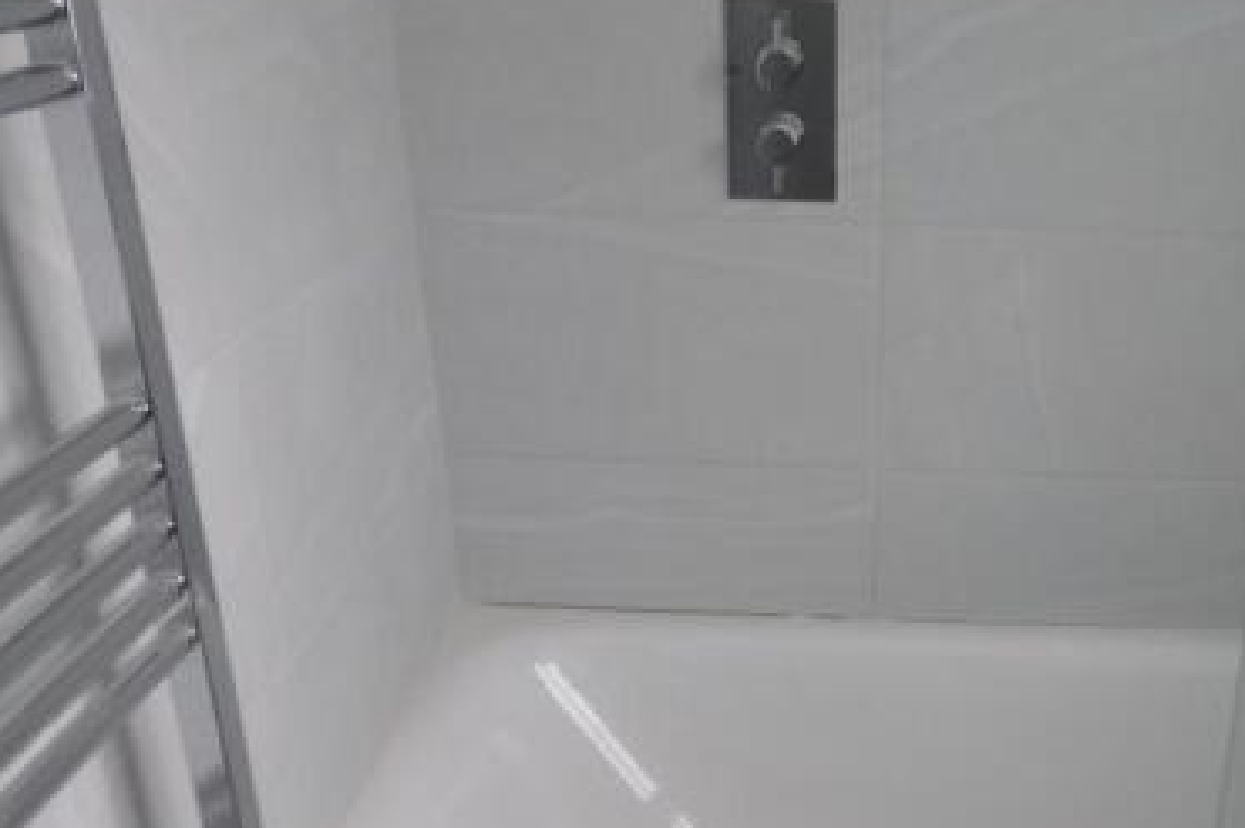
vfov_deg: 32.4
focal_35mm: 41
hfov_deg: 45.6
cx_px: 951
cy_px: 530
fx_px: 1417
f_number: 3.3
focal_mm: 4.3
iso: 320
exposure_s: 1/60
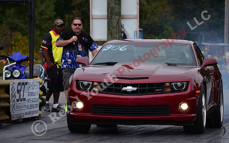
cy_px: 73
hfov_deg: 5.6
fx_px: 2360
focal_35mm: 378
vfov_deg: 3.5
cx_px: 126
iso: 1000
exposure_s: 1/2500
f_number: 6.3
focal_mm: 200
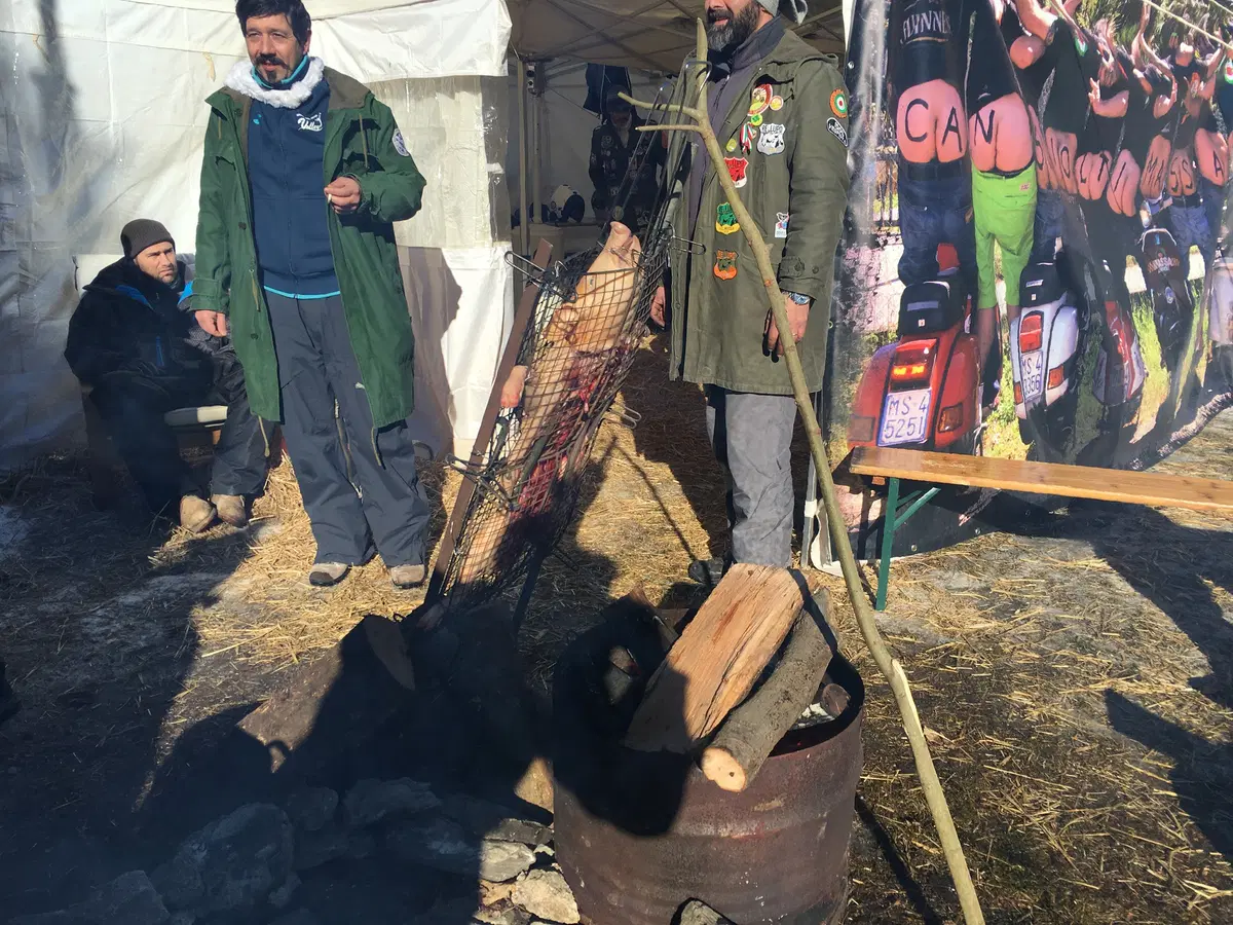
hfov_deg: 61.7
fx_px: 1033
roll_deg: +1.0
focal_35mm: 29
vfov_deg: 48.2
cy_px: 462
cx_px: 616
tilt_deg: -16.0
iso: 25
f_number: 2.2
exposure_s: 1/1923
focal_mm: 4.15
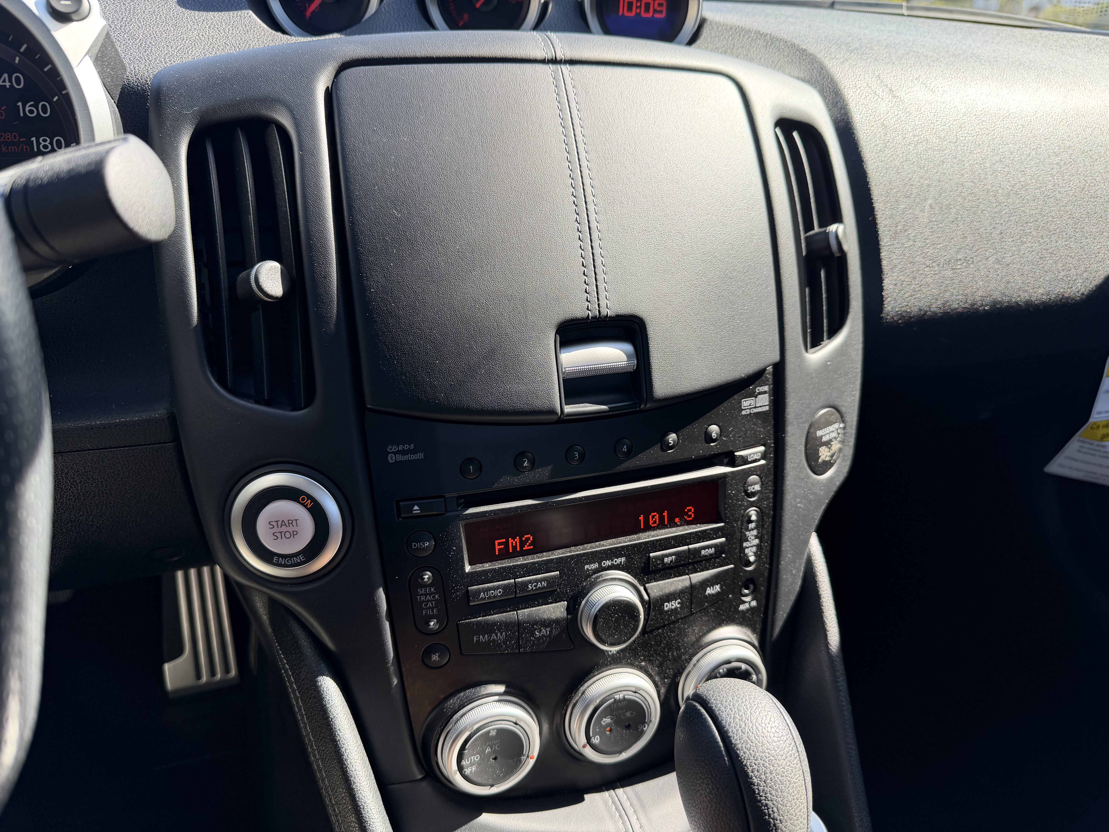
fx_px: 769
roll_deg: -1.4
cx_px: 554
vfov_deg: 56.8
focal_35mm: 24
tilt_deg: -26.9
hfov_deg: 71.6
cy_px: 416
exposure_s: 1/323
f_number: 1.78
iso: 80
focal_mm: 6.76
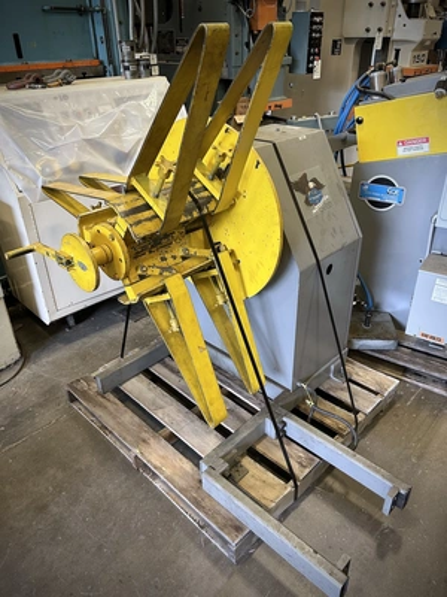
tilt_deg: -31.1
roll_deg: +1.5
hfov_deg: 53.1
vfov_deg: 67.3
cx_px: 224
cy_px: 298
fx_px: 448
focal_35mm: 26
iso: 200
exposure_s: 1/60
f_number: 1.5
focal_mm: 5.7
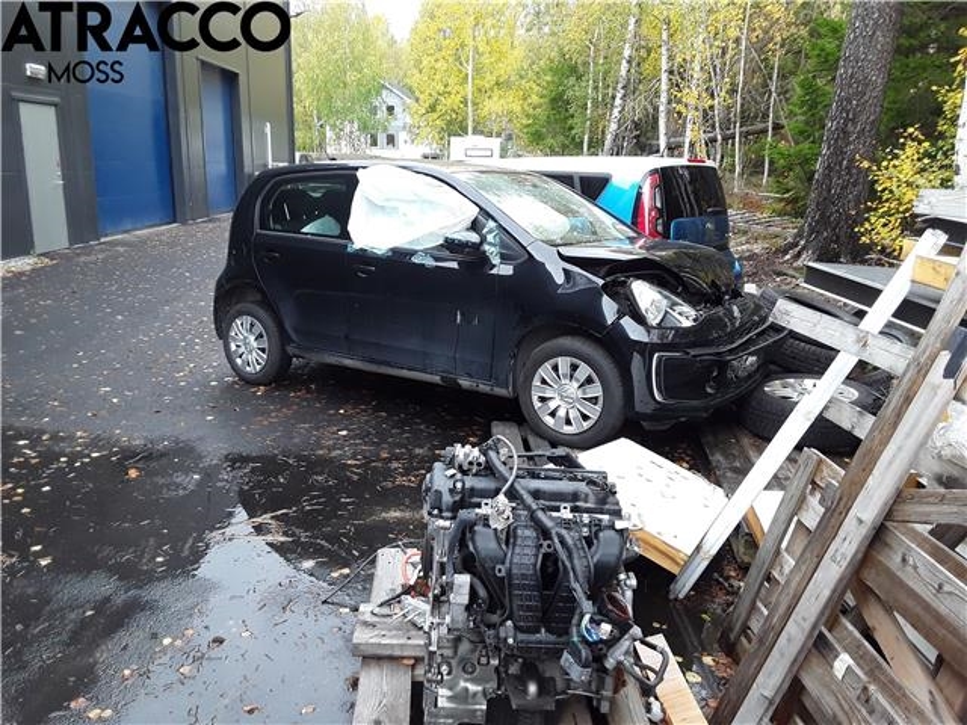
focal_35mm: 28
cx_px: 484
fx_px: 782
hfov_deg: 63.4
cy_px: 362
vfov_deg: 49.7
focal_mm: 2.91
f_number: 1.9
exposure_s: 1/100
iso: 40
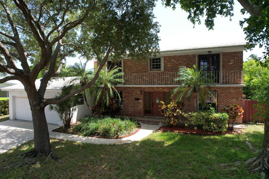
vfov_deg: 57.2
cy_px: 90
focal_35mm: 22
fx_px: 164
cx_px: 134
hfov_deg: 78.6
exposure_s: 1/640
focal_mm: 8.38
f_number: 2.8
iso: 100
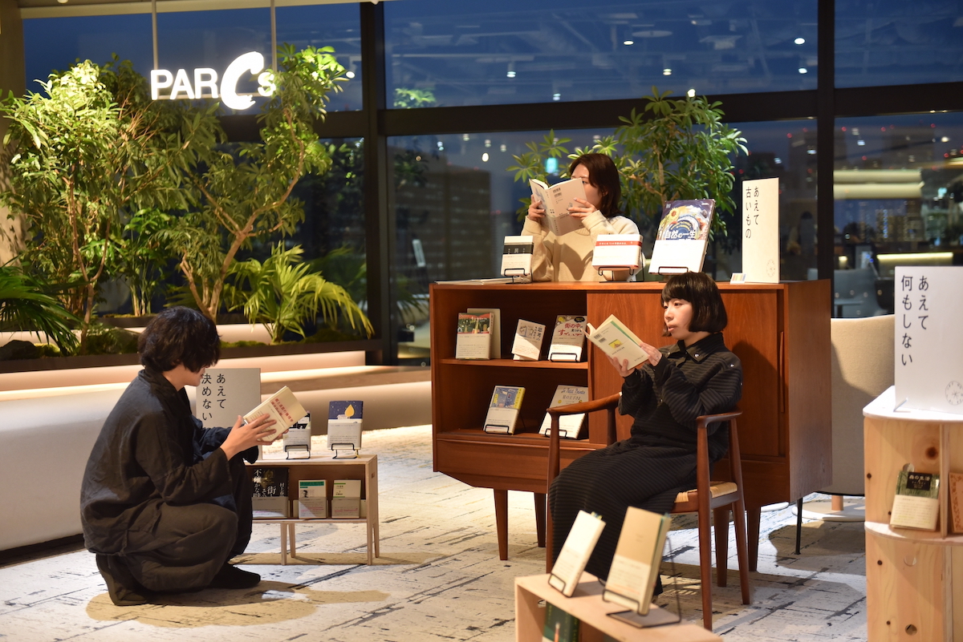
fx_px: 1498
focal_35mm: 56
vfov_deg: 24.2
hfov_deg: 35.6
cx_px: 482
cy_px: 321
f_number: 2.8
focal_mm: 56
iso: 1600
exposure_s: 1/80
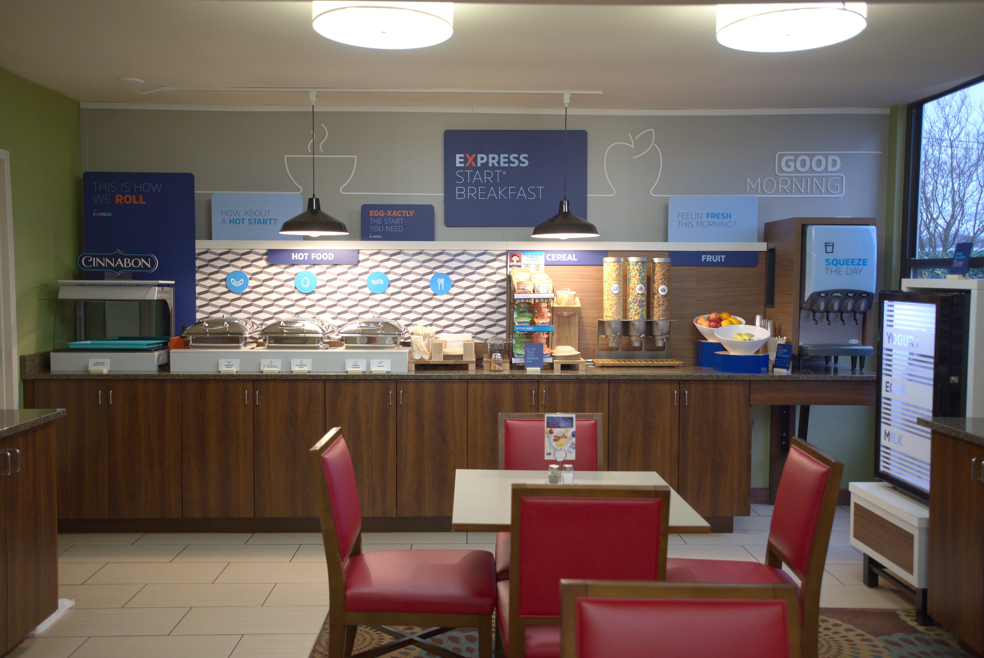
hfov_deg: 58.7
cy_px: 329
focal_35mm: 32
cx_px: 492
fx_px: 875
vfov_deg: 41.2
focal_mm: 32
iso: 720
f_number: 2.8
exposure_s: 1/30
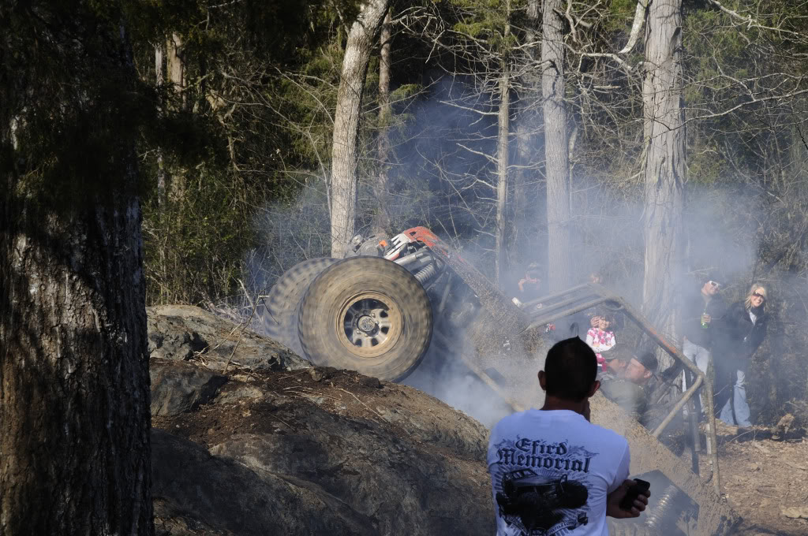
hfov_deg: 13.1
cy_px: 268
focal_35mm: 158
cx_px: 404
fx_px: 3530
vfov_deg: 8.7
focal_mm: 105
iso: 200
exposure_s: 1/125
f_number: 11
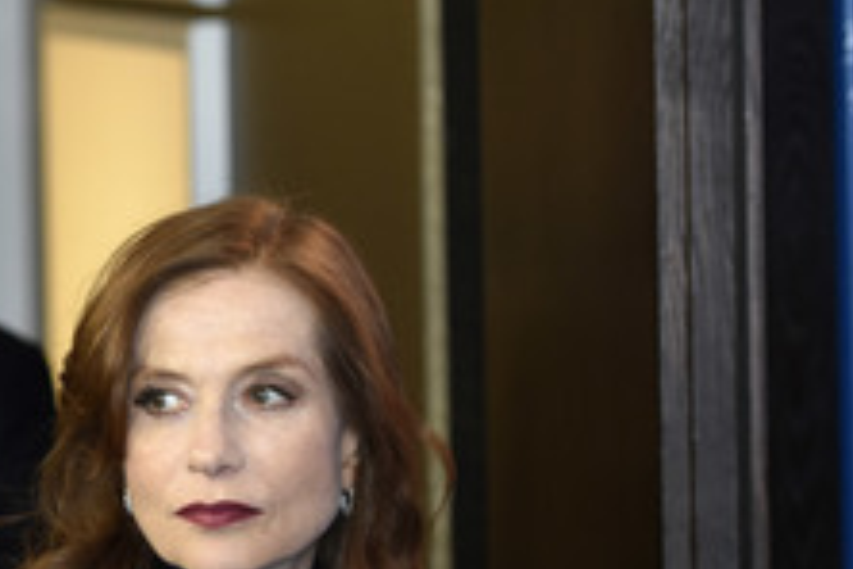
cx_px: 40
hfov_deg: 6.4
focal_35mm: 320
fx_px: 7582
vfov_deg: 4.3
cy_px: 473
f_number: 2.8
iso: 640
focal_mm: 105
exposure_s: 1/320
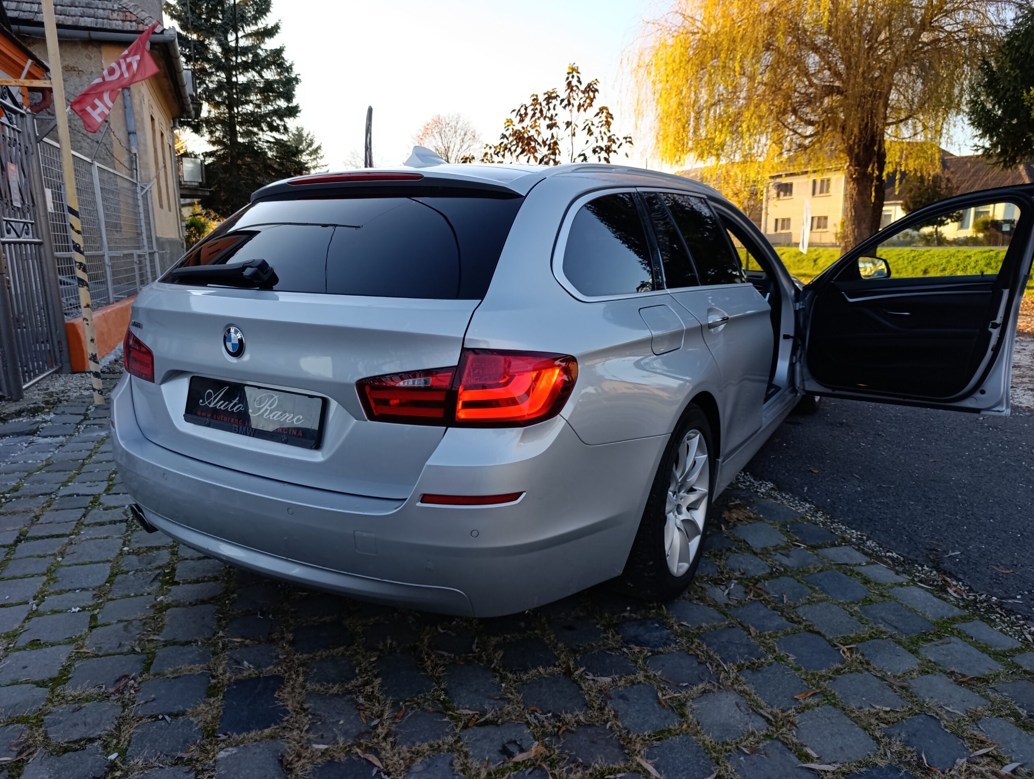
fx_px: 688
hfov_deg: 73.8
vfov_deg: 59.0
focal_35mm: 23
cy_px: 390
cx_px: 517
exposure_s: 1/101
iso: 50
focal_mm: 6.14
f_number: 1.6
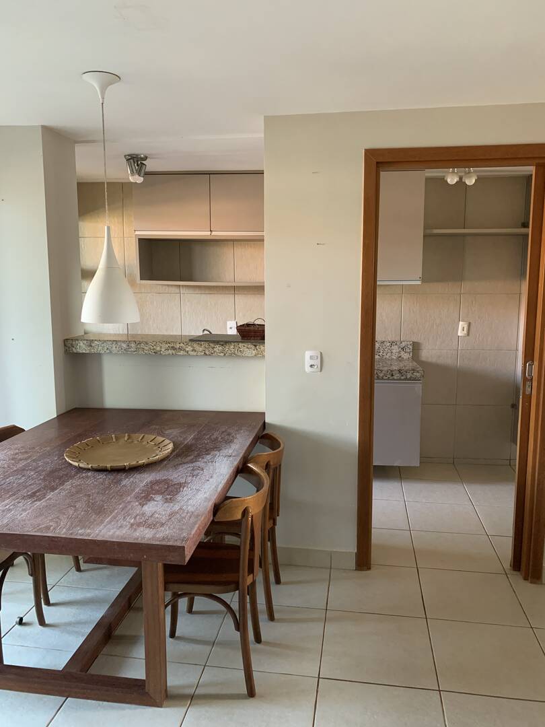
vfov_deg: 67.3
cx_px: 272
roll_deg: +0.4
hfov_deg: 53.1
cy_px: 364
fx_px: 546
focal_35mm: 26
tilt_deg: -6.9
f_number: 1.8
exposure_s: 1/60
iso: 320
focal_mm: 4.25
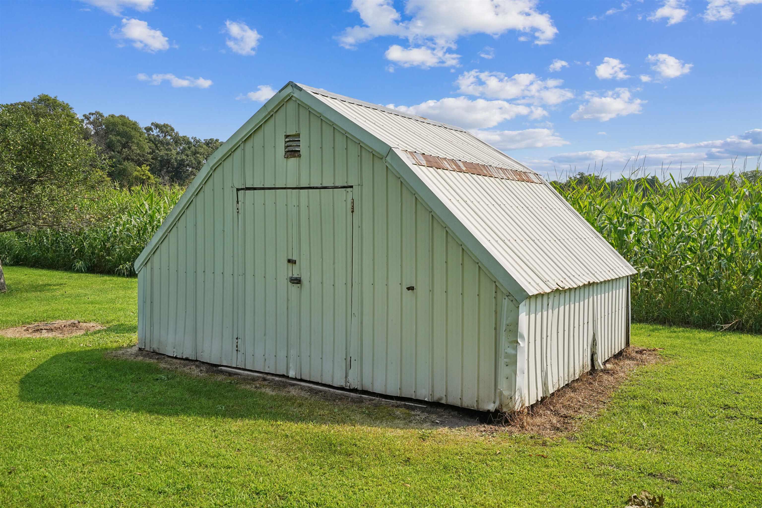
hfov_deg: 60.3
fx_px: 656
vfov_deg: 42.3
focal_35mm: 31
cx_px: 381
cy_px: 254
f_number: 9
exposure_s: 1/640
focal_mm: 31
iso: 400
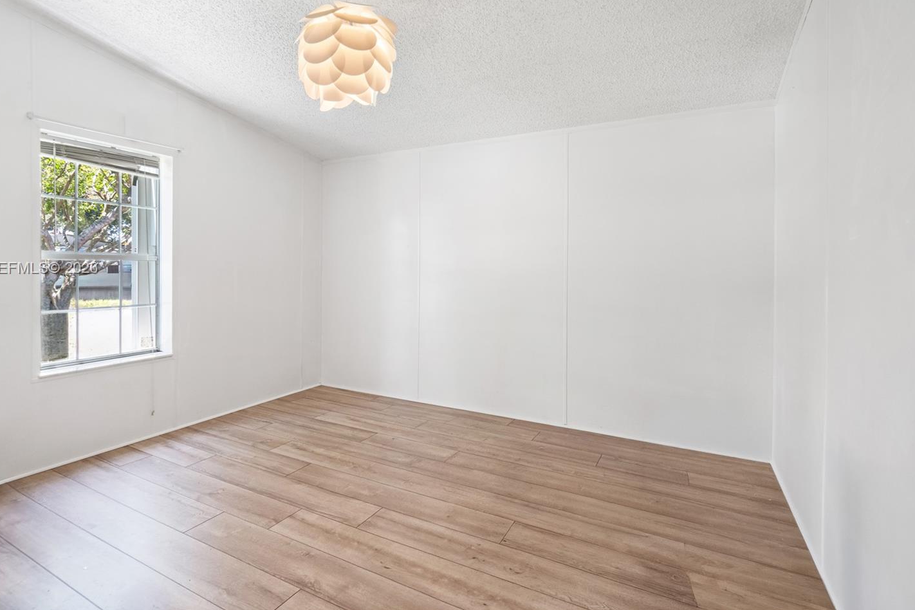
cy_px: 269
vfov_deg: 67.2
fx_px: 457
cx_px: 412
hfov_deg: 89.7
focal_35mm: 18
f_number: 8
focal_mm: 16
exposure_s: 1/8
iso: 800
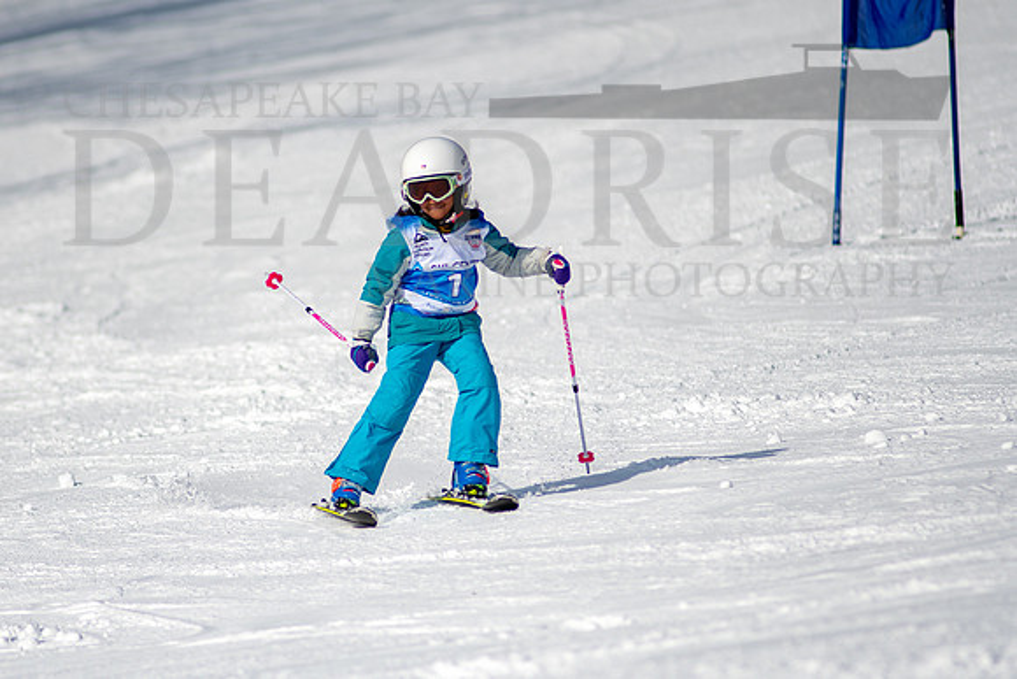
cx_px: 402
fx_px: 15374
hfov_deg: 3.8
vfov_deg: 2.5
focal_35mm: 544
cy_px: 371
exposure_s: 1/6400
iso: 100
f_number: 2.8
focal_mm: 300
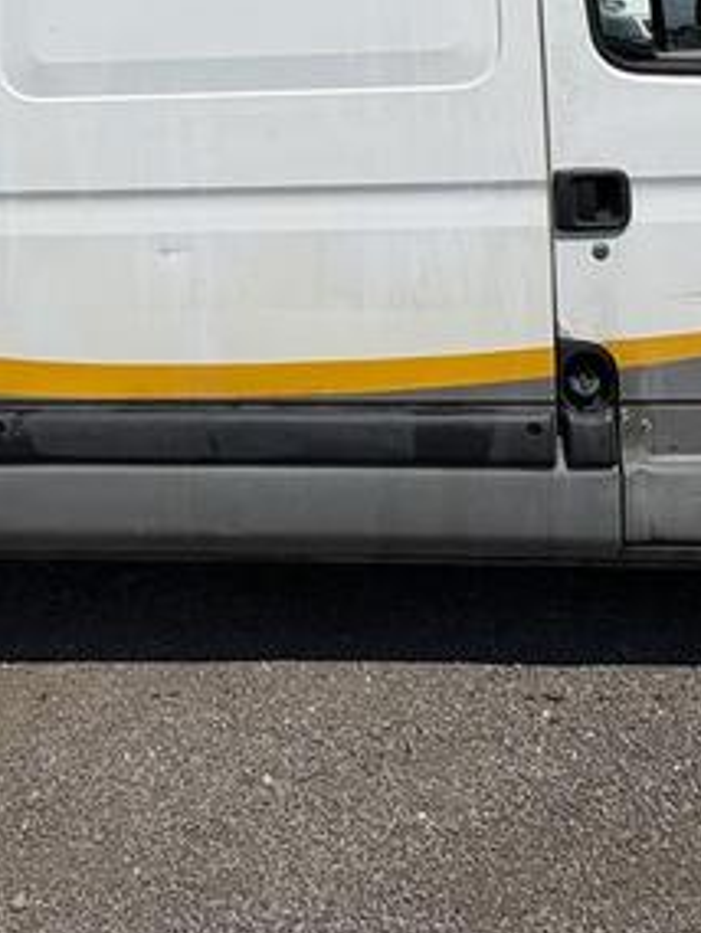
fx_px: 1187
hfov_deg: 32.5
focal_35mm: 44
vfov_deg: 38.0
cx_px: 206
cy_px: -10
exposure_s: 1/6135
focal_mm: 2.22
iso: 40
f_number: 2.2
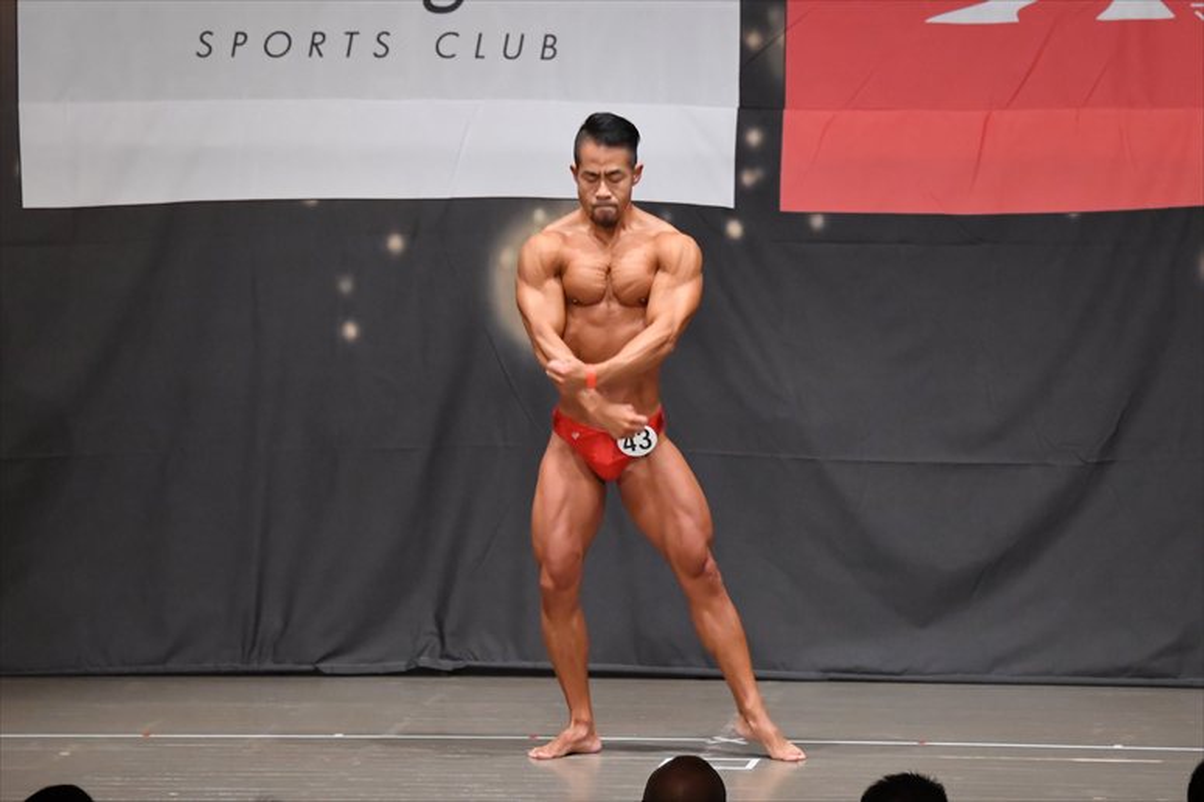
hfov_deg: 9.5
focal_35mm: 217
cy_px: 401
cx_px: 602
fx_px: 7254
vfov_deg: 6.3
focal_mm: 145
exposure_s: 1/400
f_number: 5.6
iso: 6400
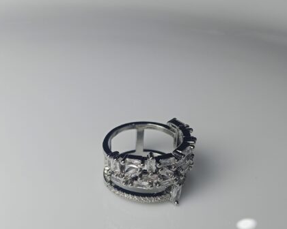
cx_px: 141
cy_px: 148
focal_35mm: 44
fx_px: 374
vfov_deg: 33.9
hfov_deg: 42.0
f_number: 1.8
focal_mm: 3.98
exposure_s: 1/124
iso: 50
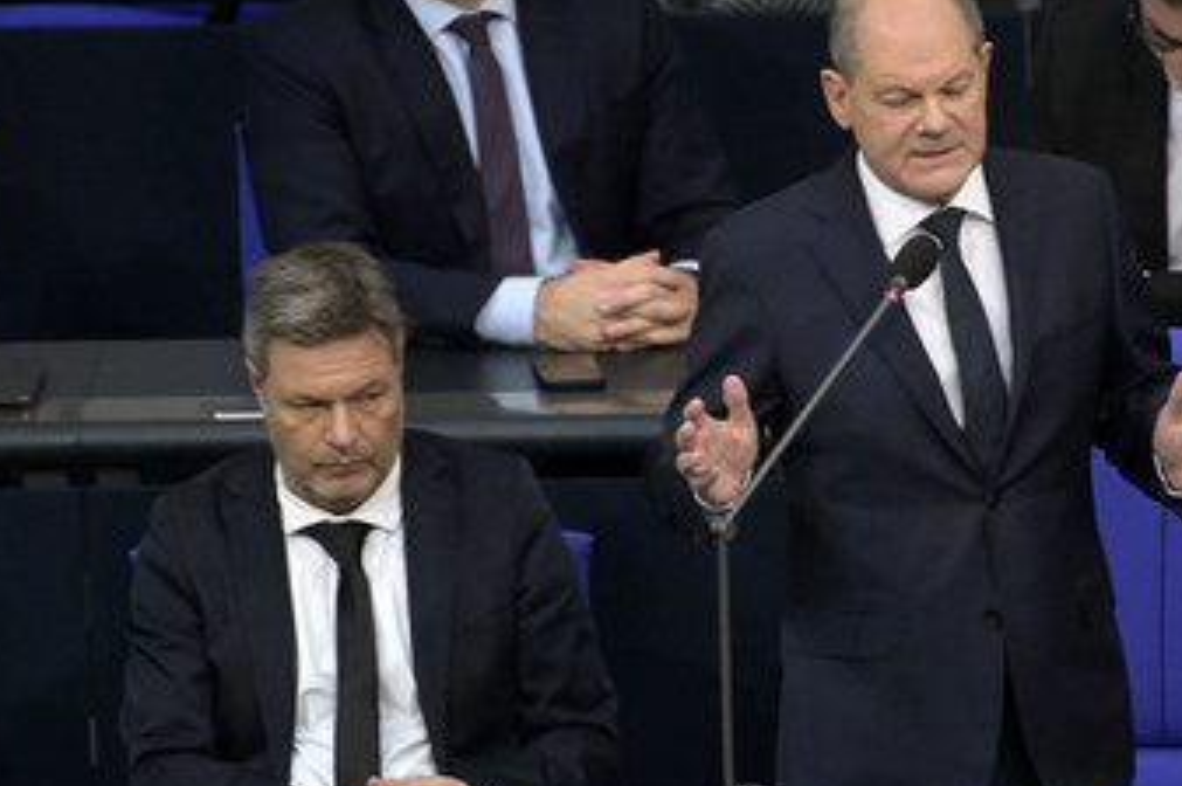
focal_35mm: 670
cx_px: 763
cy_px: 407
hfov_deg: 3.1
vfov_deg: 2.0
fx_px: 21977
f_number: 5.6
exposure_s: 1/320
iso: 10000
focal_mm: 500
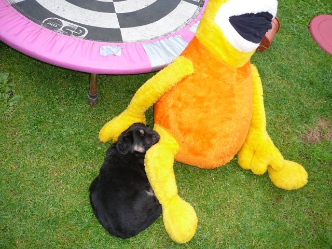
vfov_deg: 40.7
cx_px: 166
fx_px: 336
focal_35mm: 35
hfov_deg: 52.6
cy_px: 124
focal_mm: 5.2
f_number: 2.8
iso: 80
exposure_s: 1/200
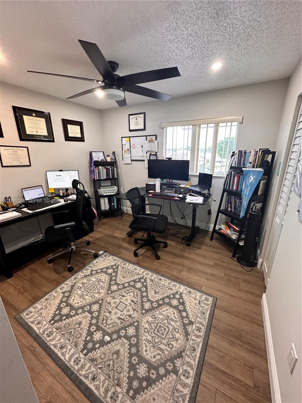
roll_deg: +0.9
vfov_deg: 102.1
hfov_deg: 85.7
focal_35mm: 14
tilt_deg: -17.5
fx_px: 163
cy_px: 202
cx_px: 151
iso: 250
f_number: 2.2
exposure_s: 1/60
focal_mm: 2.22
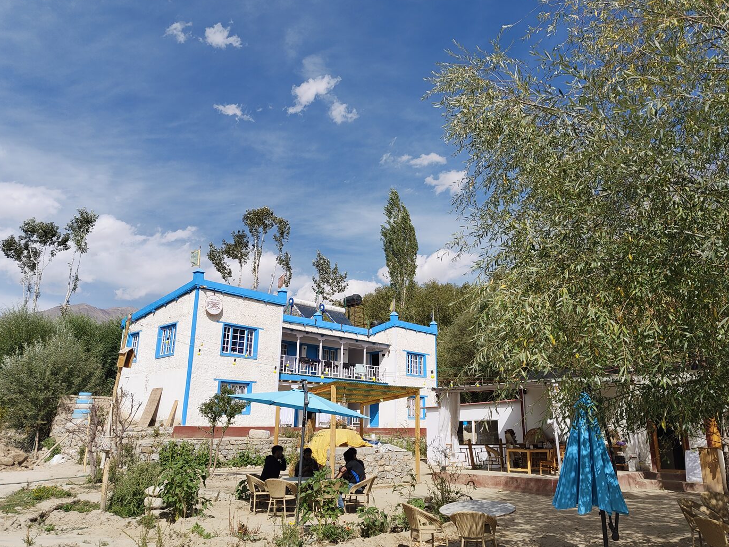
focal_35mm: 28
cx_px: 397
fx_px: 590
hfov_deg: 63.3
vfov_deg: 49.7
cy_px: 260
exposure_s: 1/1089
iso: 50
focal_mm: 5.56
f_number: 1.88
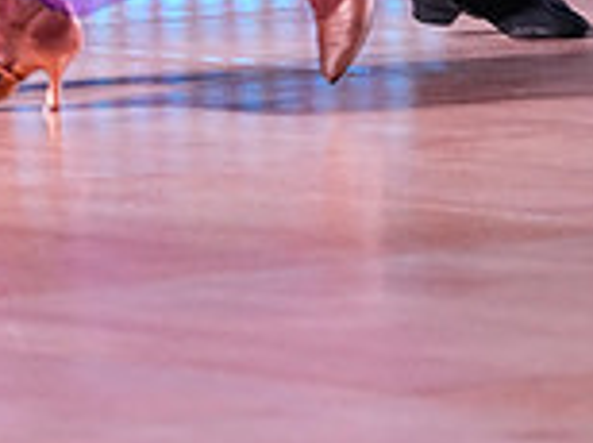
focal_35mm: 519
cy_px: -462
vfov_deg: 2.8
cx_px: 13
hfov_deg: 3.8
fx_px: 8877
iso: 5000
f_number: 4
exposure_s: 1/320
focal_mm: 143
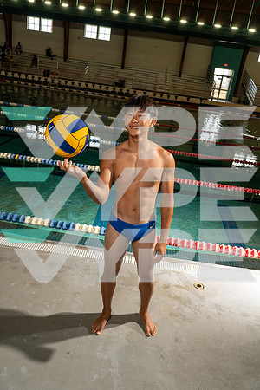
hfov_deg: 45.0
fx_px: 314
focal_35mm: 29
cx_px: 130
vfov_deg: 63.7
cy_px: 195
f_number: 4
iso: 500
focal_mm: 29
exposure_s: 1/250
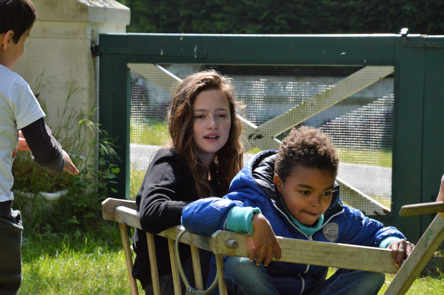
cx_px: 222
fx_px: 1941
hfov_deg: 13.1
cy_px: 148
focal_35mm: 158
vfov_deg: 8.7
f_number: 9
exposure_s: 1/1250
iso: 800
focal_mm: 105
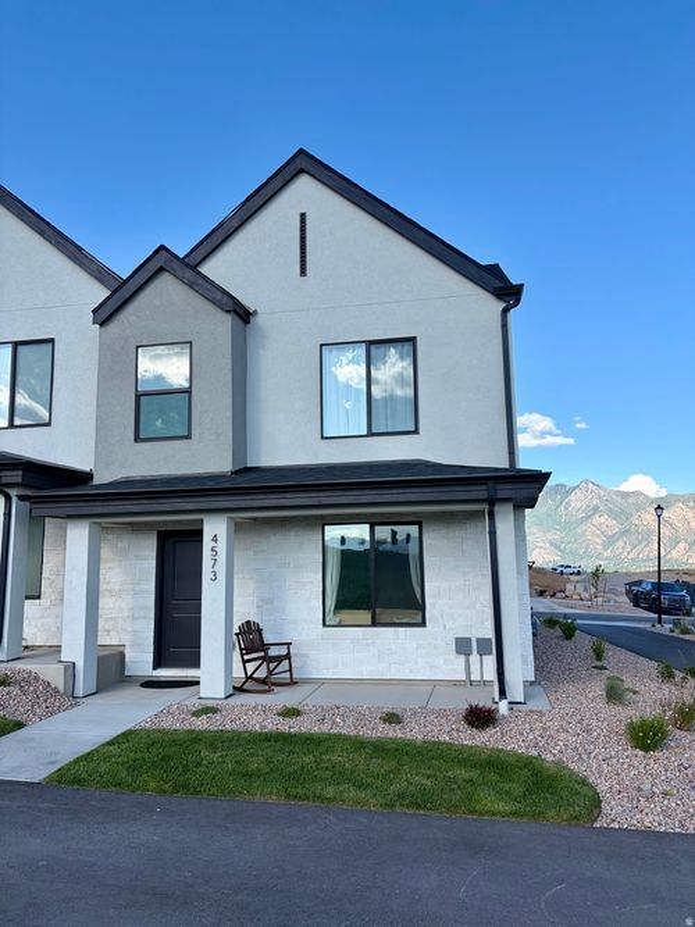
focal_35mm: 26
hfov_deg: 53.0
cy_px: 464
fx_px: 696
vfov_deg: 67.3
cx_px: 348
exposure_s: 1/1517
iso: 50
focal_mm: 5.96
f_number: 1.6
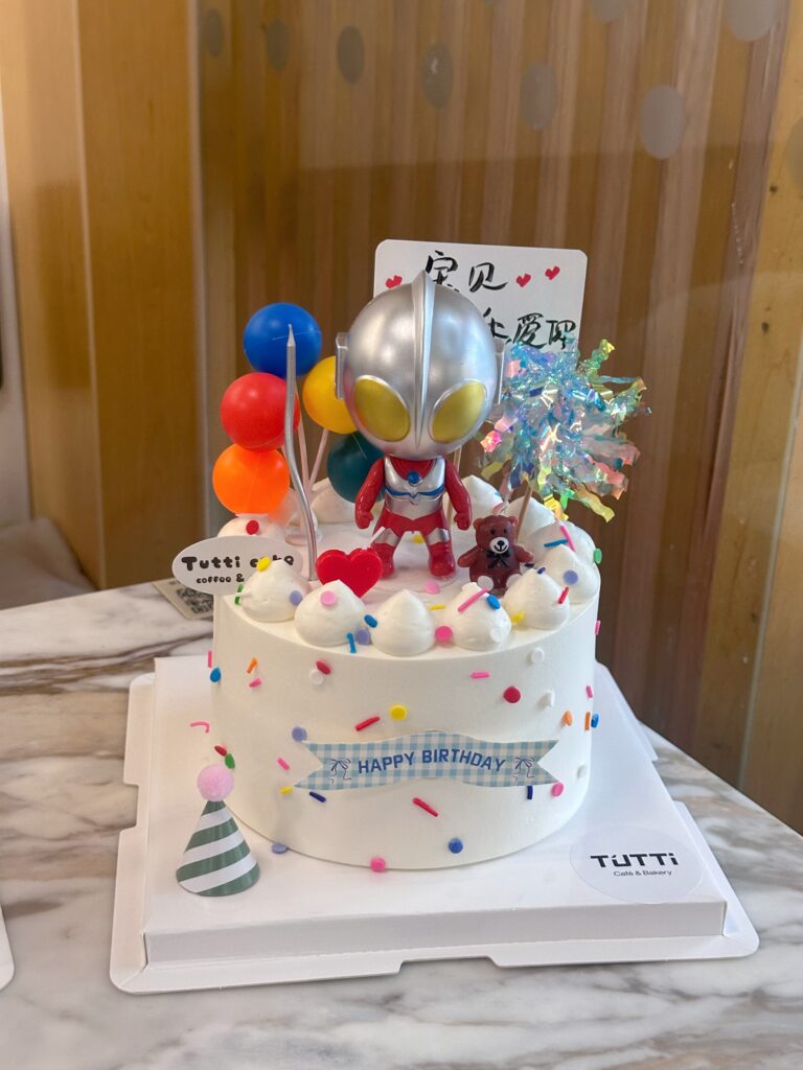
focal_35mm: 48
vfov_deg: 39.7
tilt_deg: -22.6
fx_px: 1485
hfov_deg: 30.3
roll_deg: -3.4
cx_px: 402
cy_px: 535
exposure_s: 1/50
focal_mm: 6.86
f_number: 1.78
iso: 200
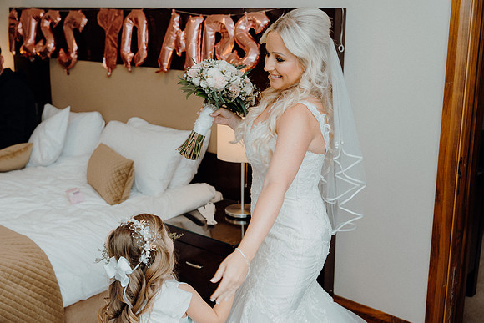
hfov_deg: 44.5
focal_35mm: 44
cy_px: 162
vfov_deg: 30.5
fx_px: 592
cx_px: 242
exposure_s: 1/160
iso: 250
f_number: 3.5
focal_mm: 44
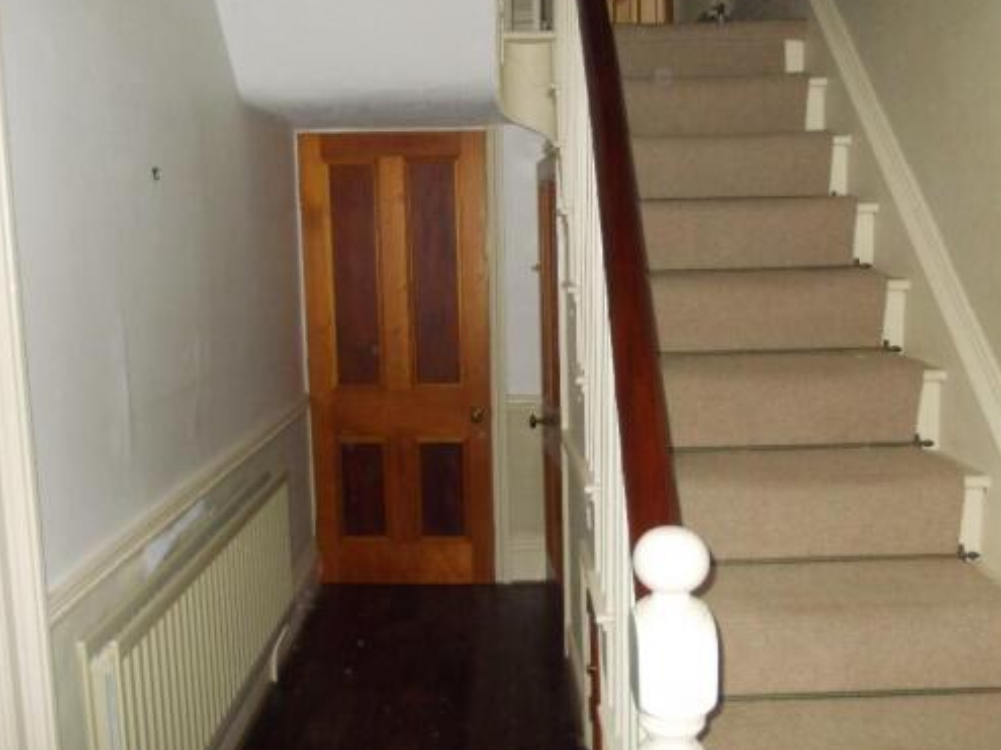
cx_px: 511
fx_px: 954
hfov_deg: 55.4
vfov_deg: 42.9
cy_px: 379
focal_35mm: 33
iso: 200
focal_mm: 4
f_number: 2.7
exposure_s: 1/25
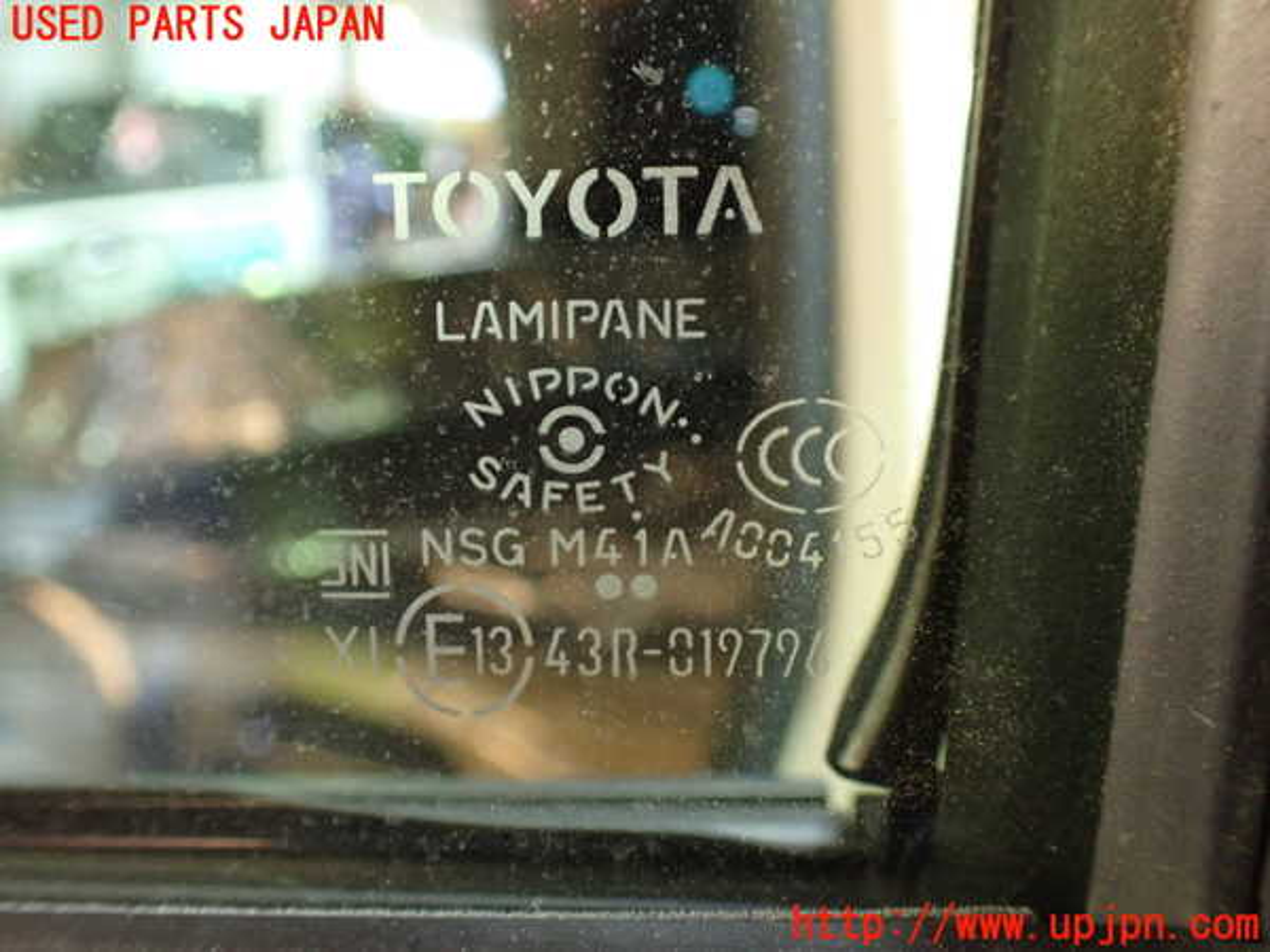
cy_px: 476
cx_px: 635
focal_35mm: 30
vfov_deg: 46.8
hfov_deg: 60.0
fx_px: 1101
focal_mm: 5.4
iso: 1000
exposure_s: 1/30
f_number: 2.3
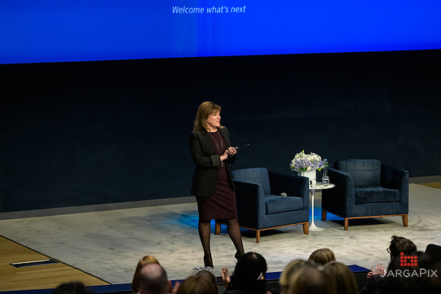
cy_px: 137
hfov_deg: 17.1
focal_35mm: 120
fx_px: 1470
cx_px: 222
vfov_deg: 11.4
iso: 1600
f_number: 3.2
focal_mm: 112
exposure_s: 1/200
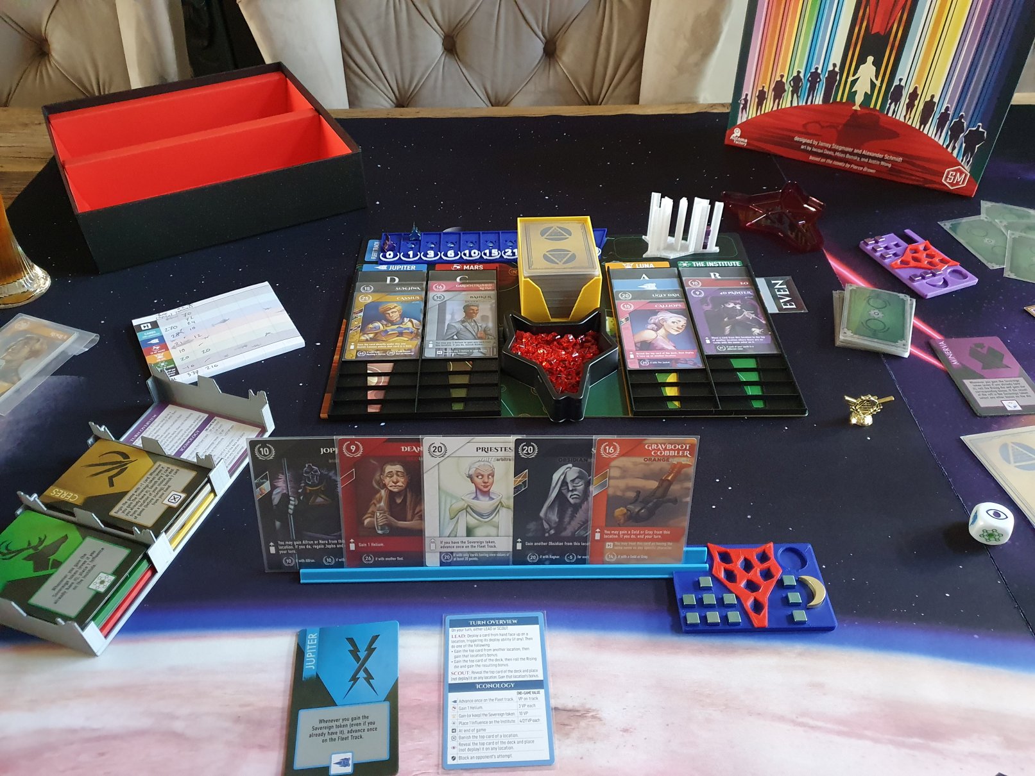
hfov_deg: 67.3
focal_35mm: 26
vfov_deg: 53.1
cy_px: 388
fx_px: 777
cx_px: 518
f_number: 1.5
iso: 500
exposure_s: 1/33
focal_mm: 4.32
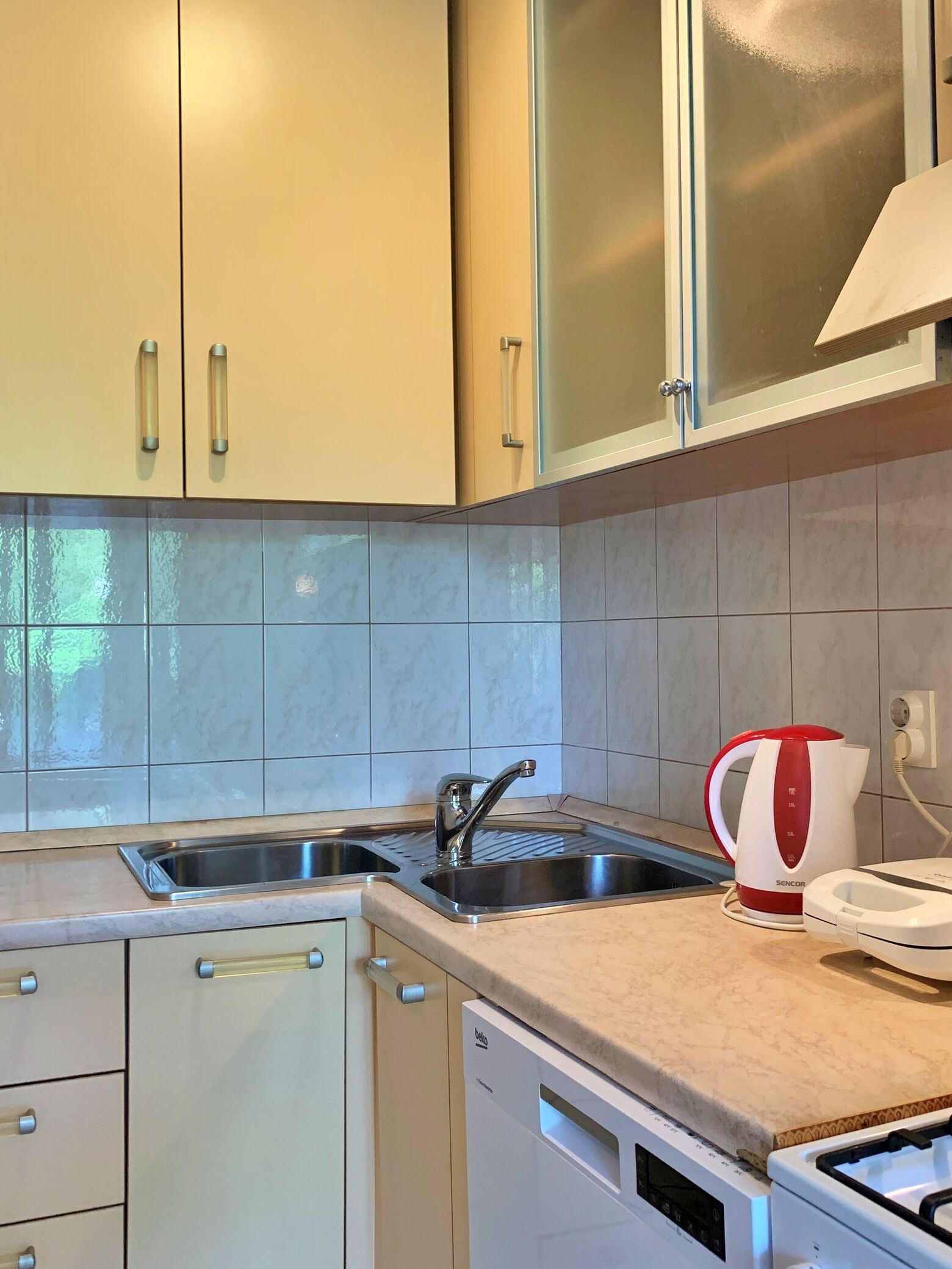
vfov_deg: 52.6
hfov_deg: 40.5
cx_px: 571
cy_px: 631
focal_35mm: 35
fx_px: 1283
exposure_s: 1/50
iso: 160
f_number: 1.8
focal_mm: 4.25
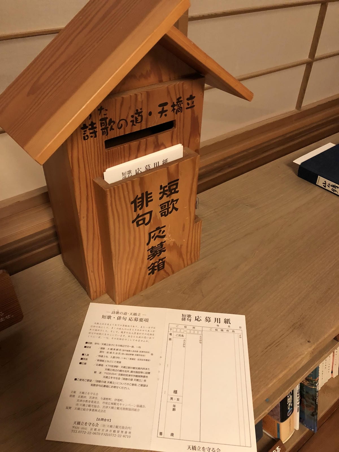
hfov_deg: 48.2
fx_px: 379
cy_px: 226
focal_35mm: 29
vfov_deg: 61.7
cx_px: 170
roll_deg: -1.7
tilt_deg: -39.2
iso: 80
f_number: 1.8
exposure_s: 1/6
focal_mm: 3.99
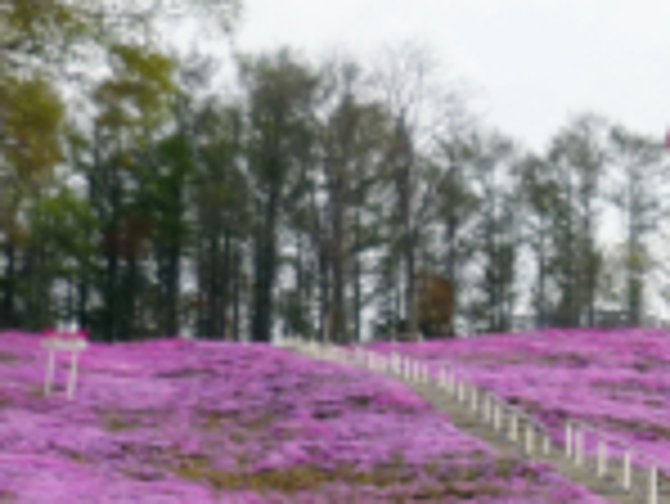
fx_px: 2576
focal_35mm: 133
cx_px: 931
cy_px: 396
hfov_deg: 14.1
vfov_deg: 11.1
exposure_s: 1/160
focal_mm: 5.5
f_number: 8
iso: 100
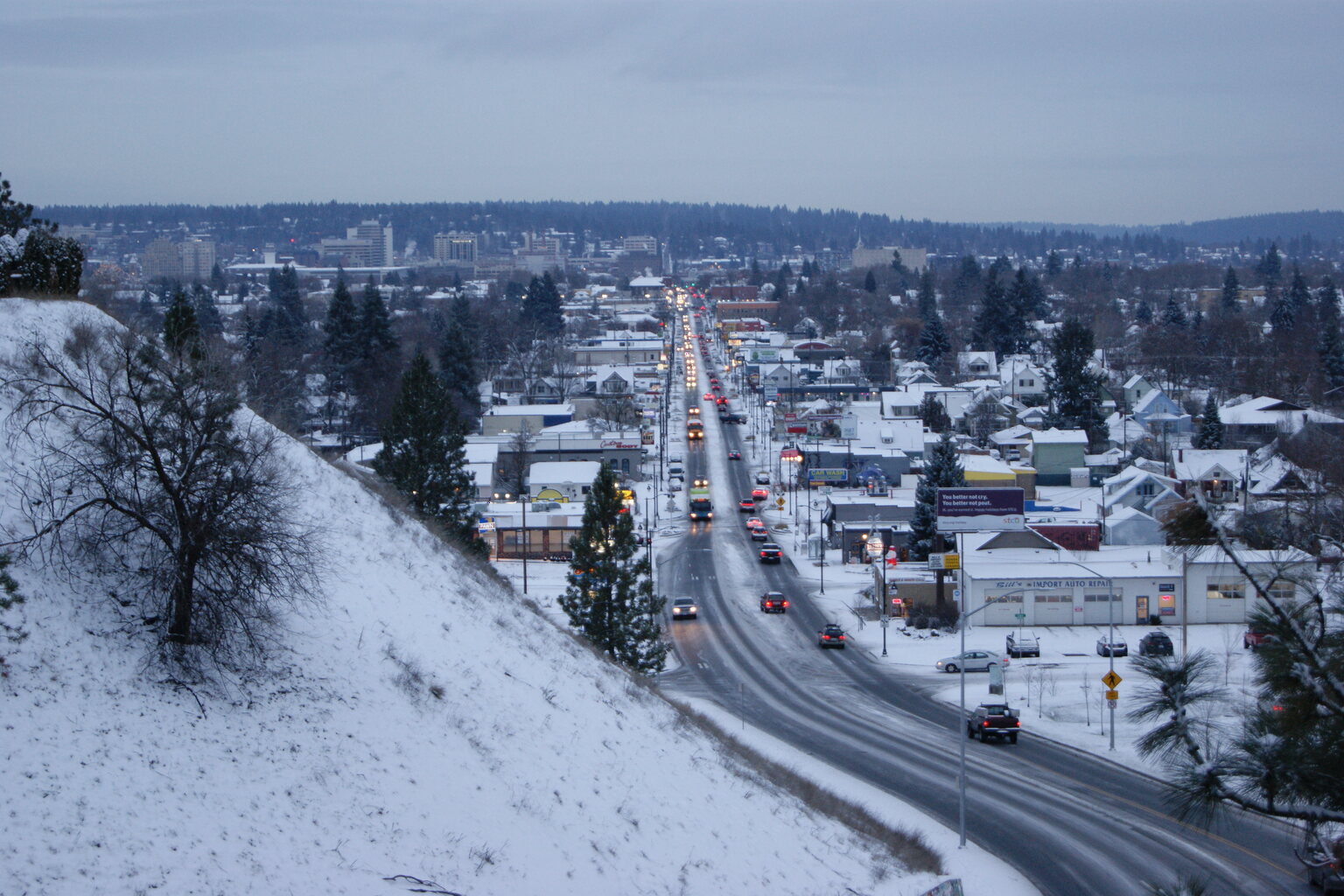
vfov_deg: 16.6
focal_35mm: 82
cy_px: 448
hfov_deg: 24.6
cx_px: 672
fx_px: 3080
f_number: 5.6
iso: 400
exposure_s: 1/60
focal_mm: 55
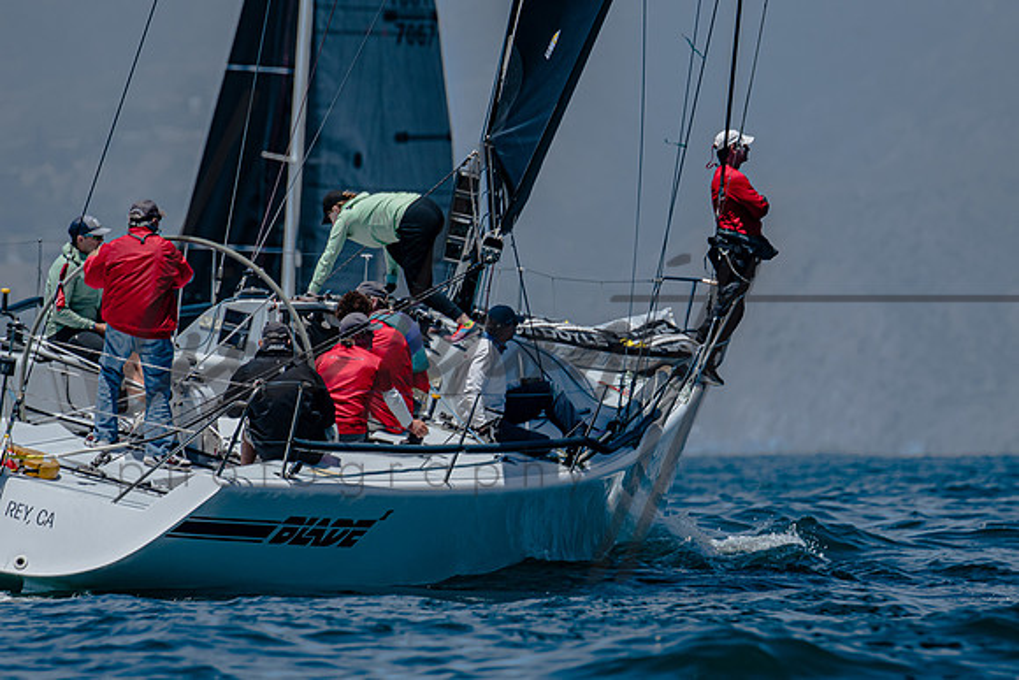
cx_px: 604
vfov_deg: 2.1
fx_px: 18767
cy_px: 397
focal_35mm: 663
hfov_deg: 3.1
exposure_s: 1/1600
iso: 200
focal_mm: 370
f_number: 5.6
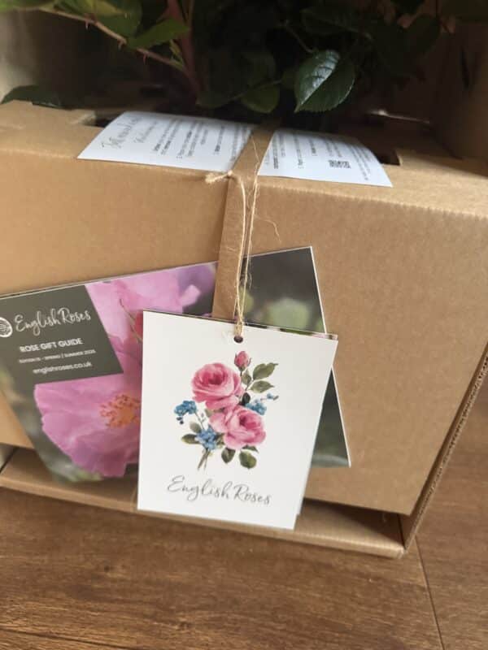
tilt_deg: -31.1
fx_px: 451
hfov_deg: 56.8
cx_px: 244
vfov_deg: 71.6
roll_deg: -6.2
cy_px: 325
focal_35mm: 24
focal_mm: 6.76
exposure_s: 1/49
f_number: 1.78
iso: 800
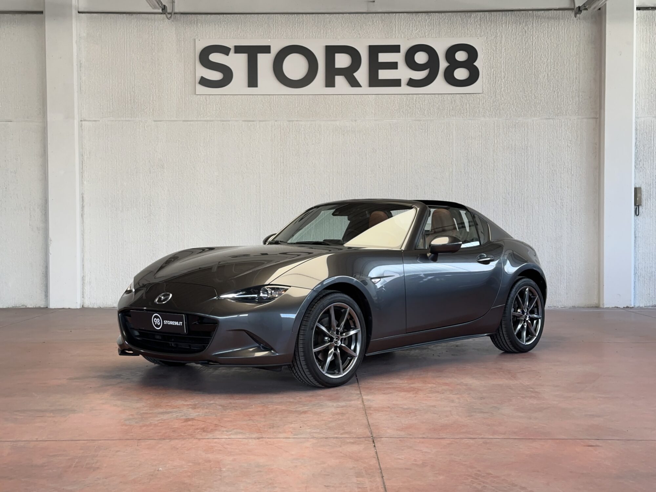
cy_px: 246
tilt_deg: -1.4
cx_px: 328
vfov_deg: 30.3
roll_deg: -0.1
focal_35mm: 48
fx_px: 910
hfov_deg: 39.7
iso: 80
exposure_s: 1/113
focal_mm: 6.86
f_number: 1.78
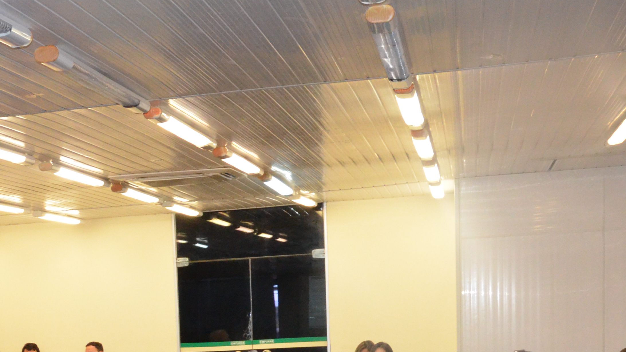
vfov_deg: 15.5
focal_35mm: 74
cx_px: 32
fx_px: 1231
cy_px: 456
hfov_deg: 27.2
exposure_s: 1/60
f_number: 7.1
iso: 3200
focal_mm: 21
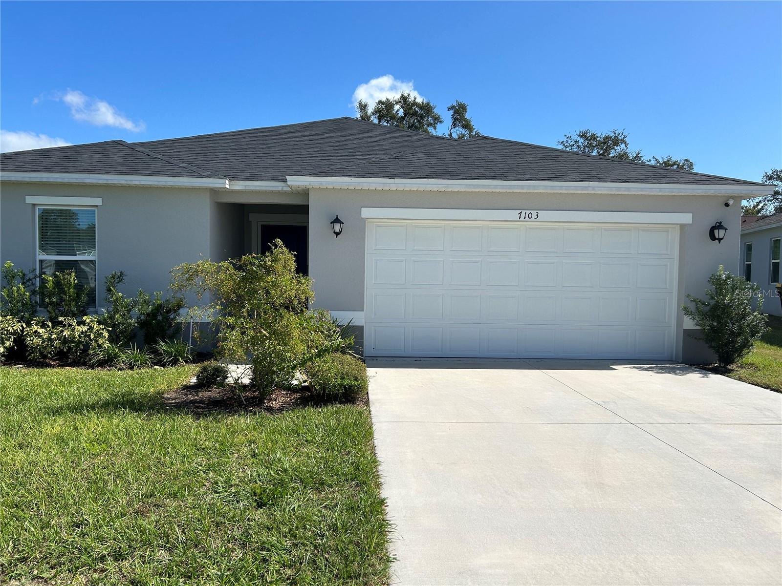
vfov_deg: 53.1
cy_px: 293
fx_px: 587
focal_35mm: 26
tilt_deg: -2.8
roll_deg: -1.3
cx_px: 391
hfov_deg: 67.3
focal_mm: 5.7
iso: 50
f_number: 1.5
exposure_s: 1/5587
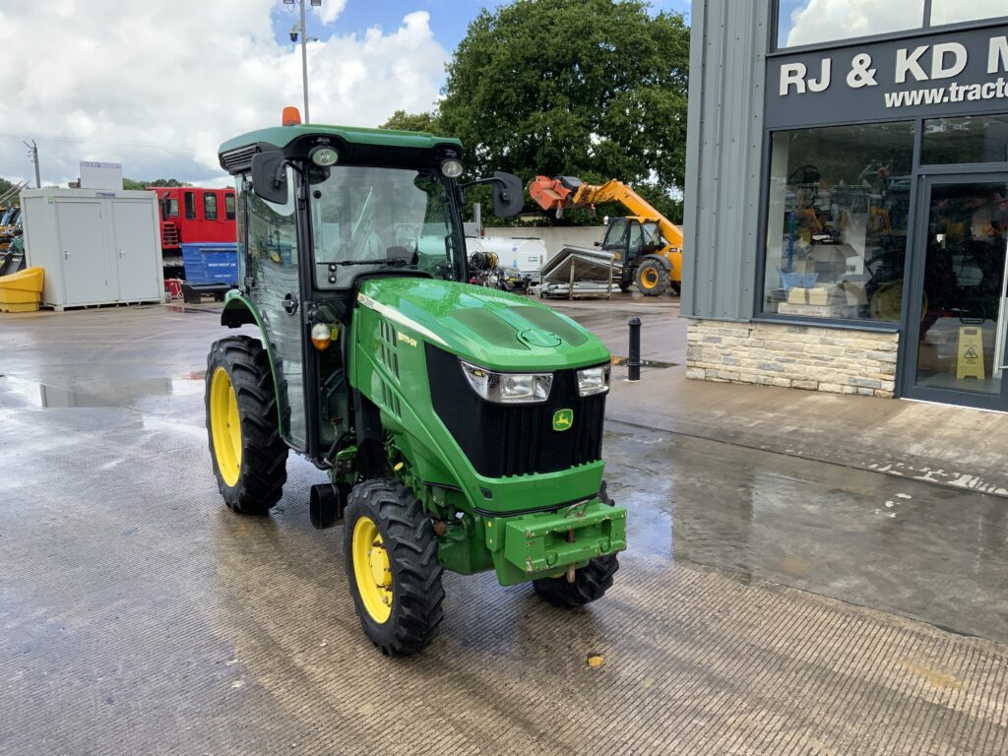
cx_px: 504
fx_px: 844
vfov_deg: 48.2
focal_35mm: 29
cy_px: 378
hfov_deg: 61.7
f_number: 1.8
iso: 16
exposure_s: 1/504
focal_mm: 3
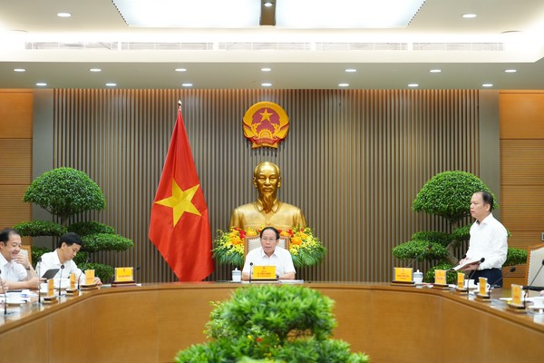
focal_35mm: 79
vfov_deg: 17.3
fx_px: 1194
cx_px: 272
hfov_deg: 25.7
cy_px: 182
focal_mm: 79
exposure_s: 1/320
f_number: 3.5
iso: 2500
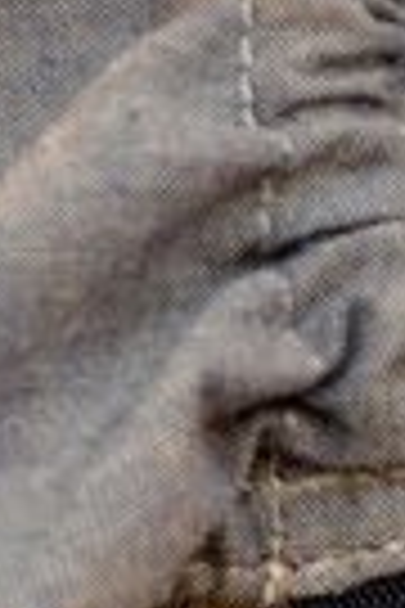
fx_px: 11828
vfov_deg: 2.9
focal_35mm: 701
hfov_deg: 2.0
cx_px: -153
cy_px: 1257
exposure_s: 1/30
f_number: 5.3
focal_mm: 70
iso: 100
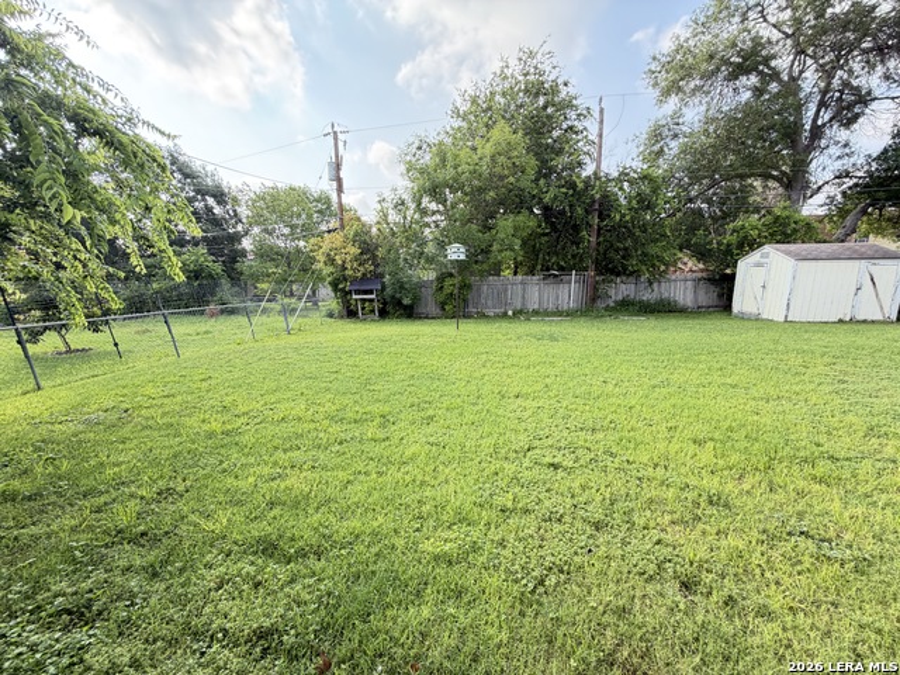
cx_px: 450
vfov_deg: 85.7
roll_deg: +1.0
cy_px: 338
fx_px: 364
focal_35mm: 14
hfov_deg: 102.1
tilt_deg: -10.4
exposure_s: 1/233
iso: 64
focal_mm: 2.22
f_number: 2.2
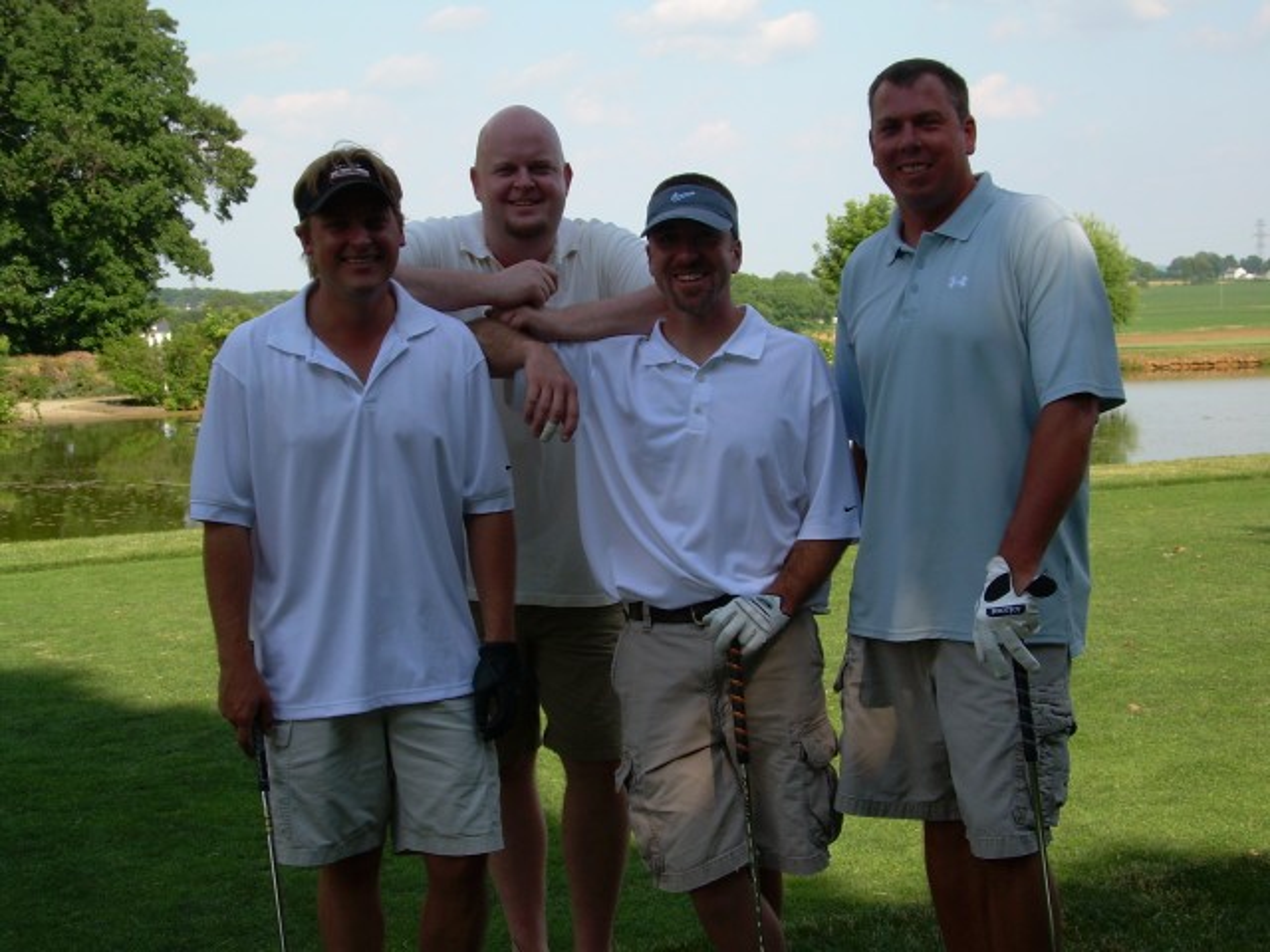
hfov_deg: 28.2
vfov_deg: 21.3
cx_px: 635
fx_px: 2531
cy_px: 476
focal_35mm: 69
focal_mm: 11.8
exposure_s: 1/458
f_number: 3.7
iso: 50
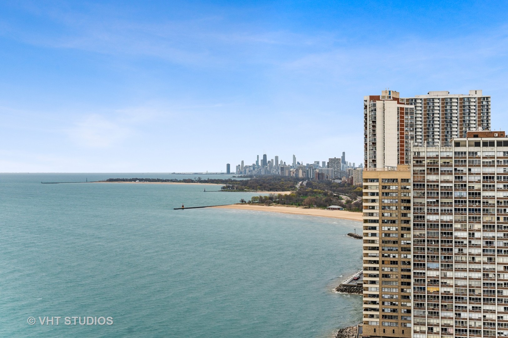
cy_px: 169
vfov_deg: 29.8
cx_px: 254
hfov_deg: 43.6
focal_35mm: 45
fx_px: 634
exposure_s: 1/350
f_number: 9.5
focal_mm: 30
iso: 200
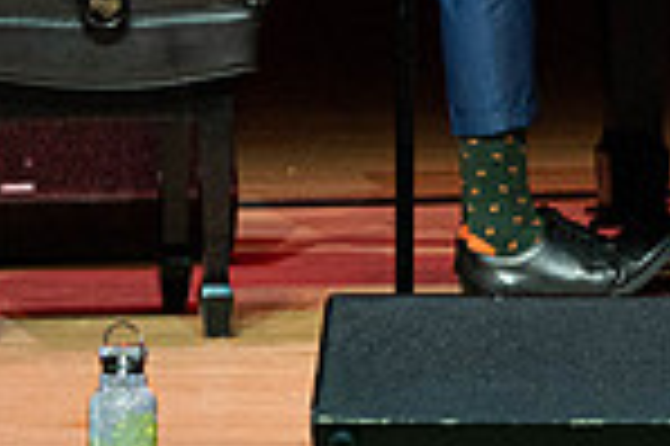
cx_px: 1014
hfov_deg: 1.5
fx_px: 25469
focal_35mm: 1370
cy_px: -365
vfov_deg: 1.0
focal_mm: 318
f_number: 9
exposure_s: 1/400
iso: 3200
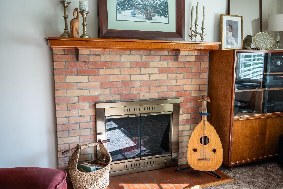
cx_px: 149
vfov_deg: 38.8
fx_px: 267
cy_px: 105
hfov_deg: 55.8
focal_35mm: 34
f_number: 4
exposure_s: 1/40
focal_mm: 30
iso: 320
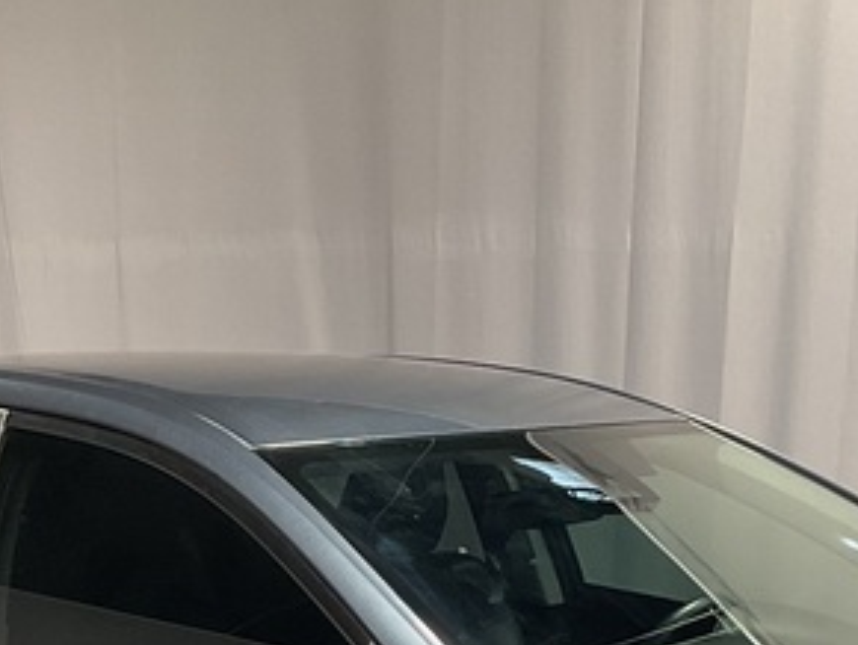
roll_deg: +0.0
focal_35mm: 96
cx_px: 553
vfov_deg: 14.5
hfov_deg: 20.4
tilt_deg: -16.5
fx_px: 2381
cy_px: 941
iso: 64
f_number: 1.8
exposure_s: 1/60
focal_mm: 3
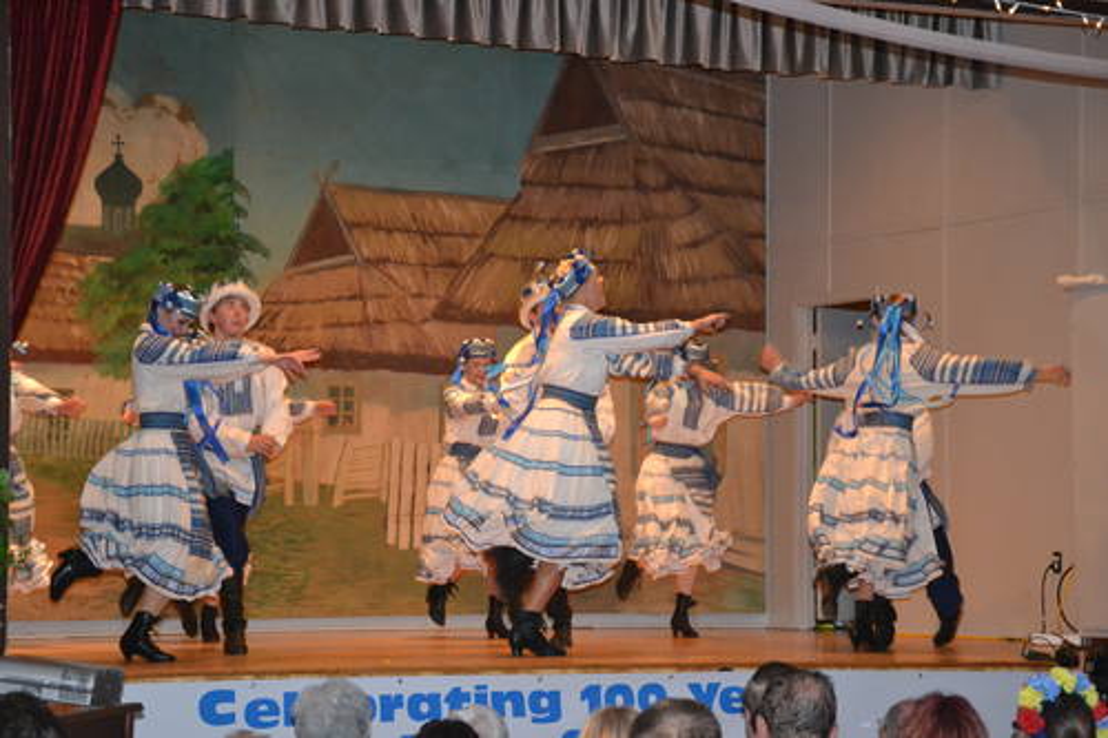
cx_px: 554
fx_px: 3046
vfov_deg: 13.8
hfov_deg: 20.6
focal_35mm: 99
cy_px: 369
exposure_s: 1/60
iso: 3200
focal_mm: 66
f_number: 5.3
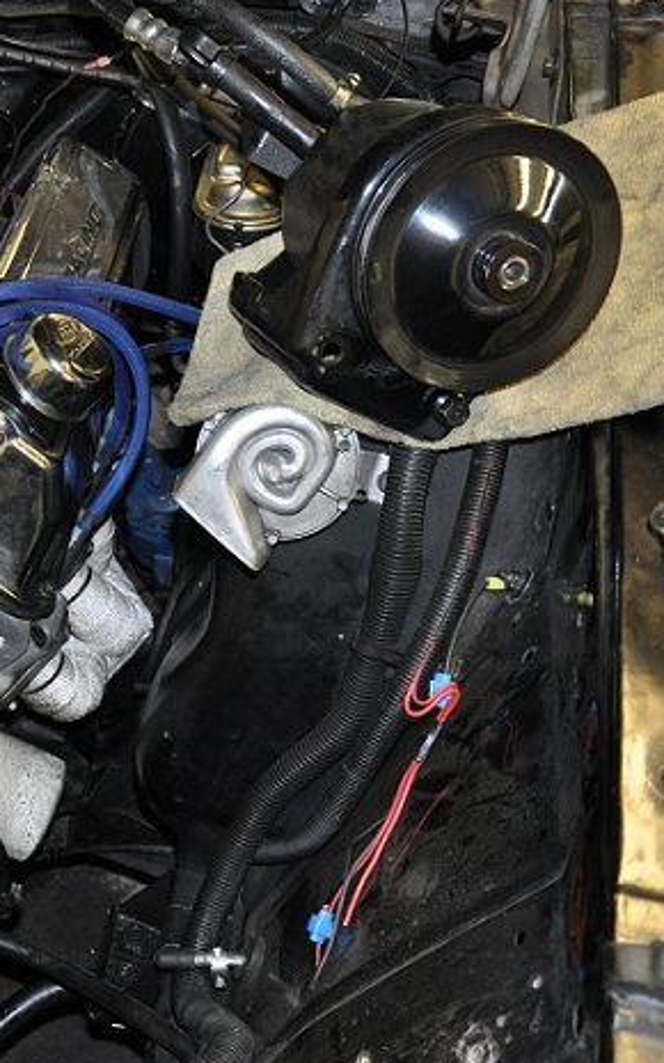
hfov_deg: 21.4
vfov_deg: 36.3
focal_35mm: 56
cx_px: -148
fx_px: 1621
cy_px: 544
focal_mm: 22
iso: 800
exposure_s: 1/30
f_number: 3.8
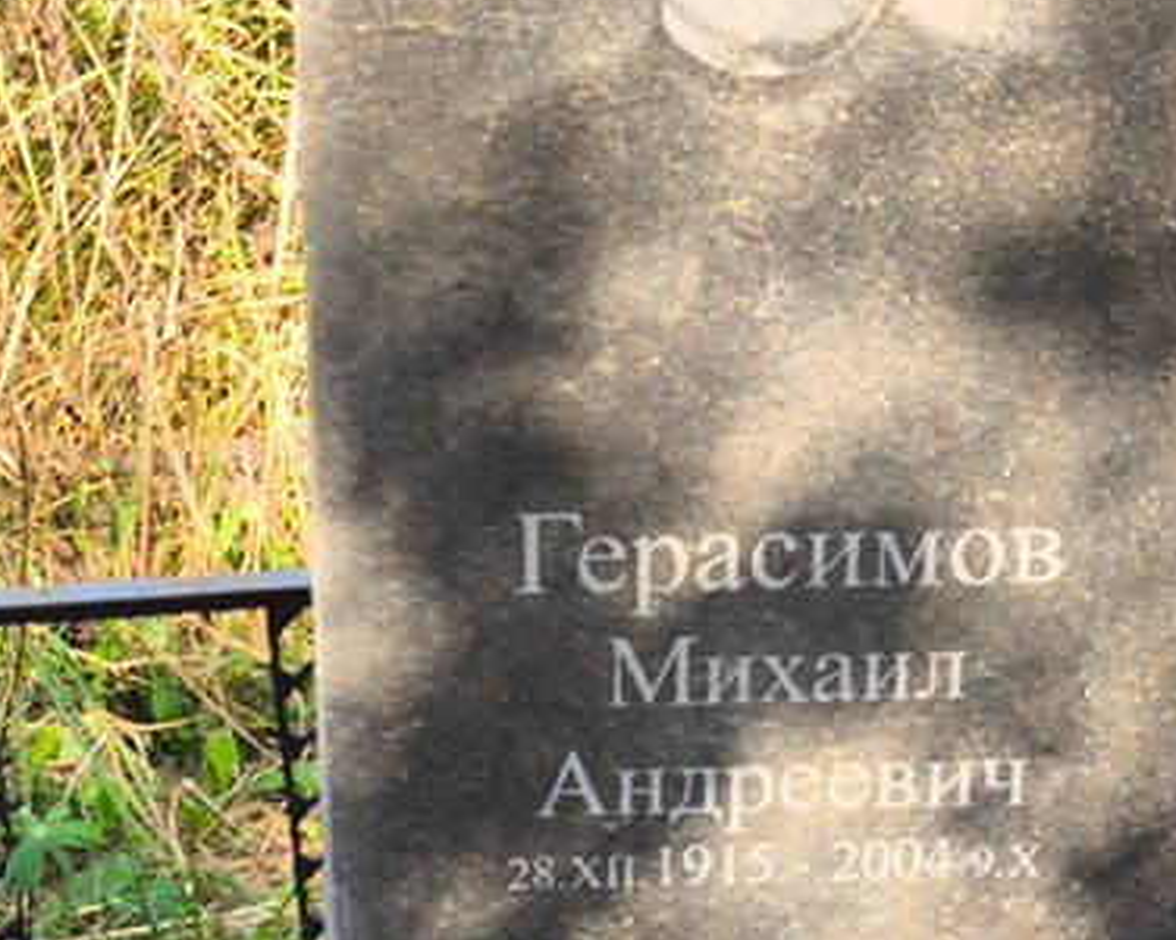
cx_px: 632
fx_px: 3620
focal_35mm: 104
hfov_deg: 18.5
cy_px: 714
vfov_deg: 14.7
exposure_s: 1/227
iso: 50
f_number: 1.7
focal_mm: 4.71
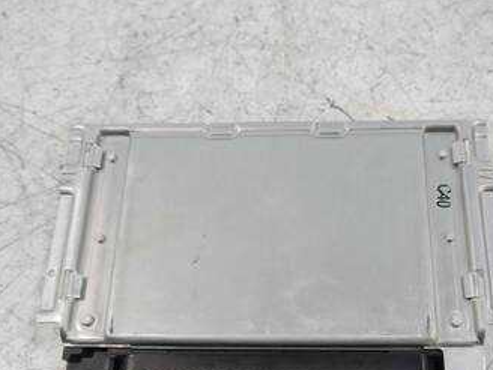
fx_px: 584
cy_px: 253
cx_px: 296
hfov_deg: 45.5
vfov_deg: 34.7
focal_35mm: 41
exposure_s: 1/60
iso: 500
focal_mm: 14
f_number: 3.5
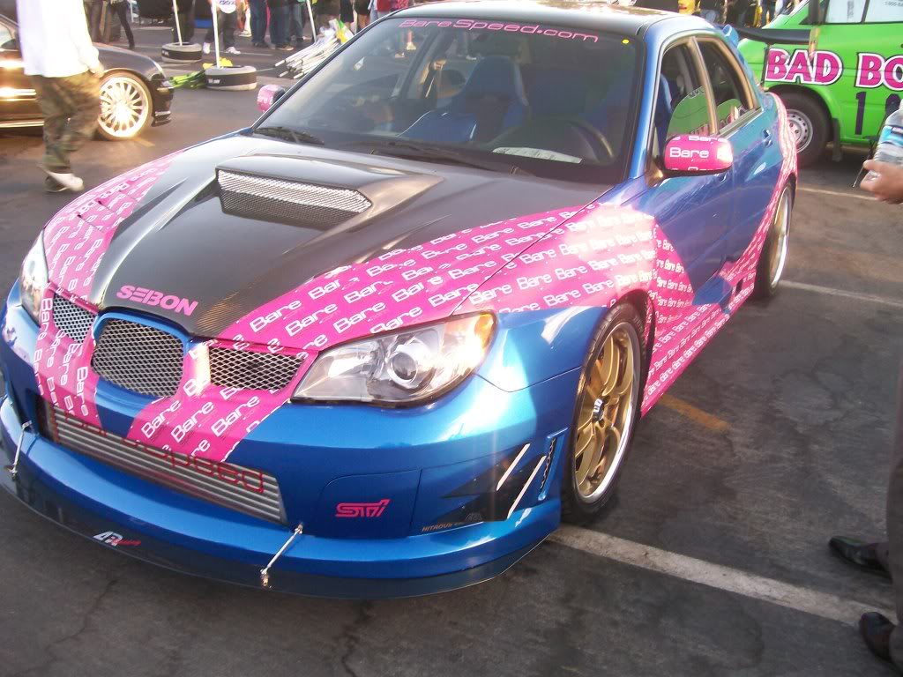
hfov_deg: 51.4
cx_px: 452
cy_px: 338
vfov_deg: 39.7
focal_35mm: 36
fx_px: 939
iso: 80
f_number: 2.7
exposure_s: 1/71.6
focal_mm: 6
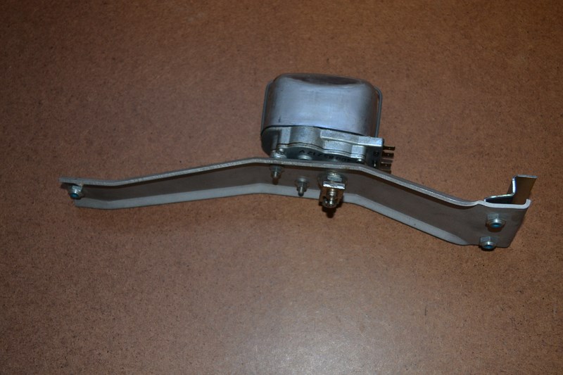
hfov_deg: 46.4
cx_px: 282
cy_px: 188
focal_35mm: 42
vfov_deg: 31.9
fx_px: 657
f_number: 4.5
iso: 720
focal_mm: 28
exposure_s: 1/60
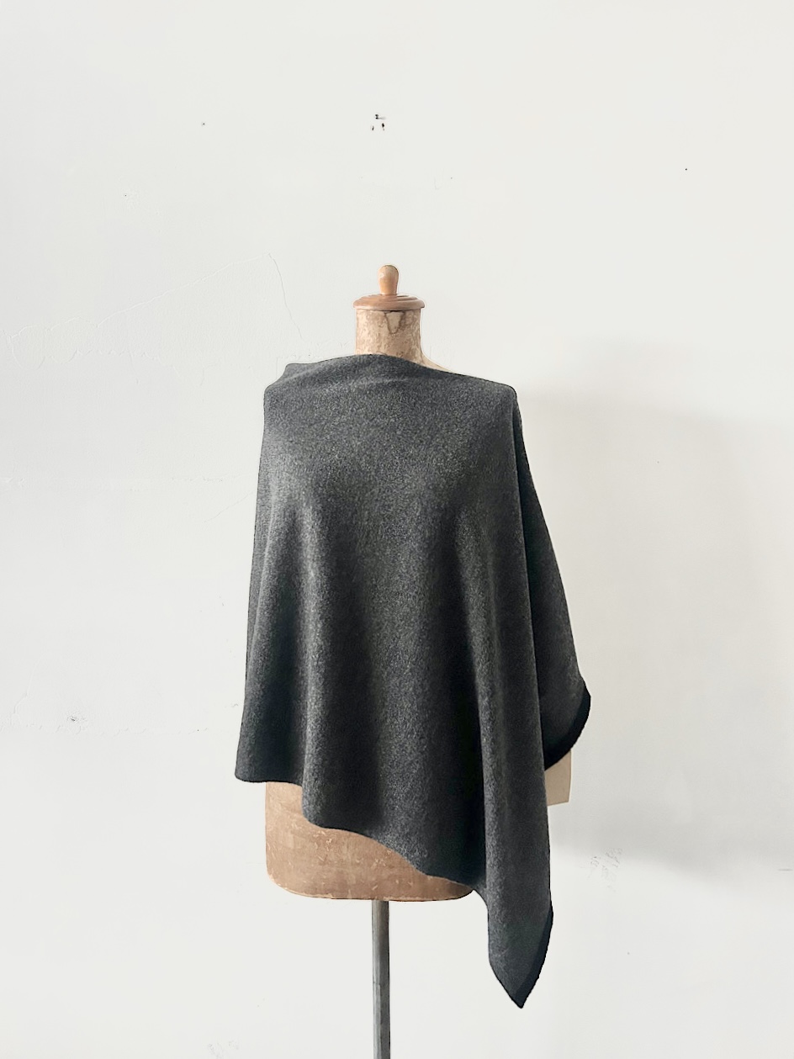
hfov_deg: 53.1
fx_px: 795
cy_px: 530
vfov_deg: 67.3
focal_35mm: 26
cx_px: 397
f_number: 1.5
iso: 500
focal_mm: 5.7
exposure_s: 1/60
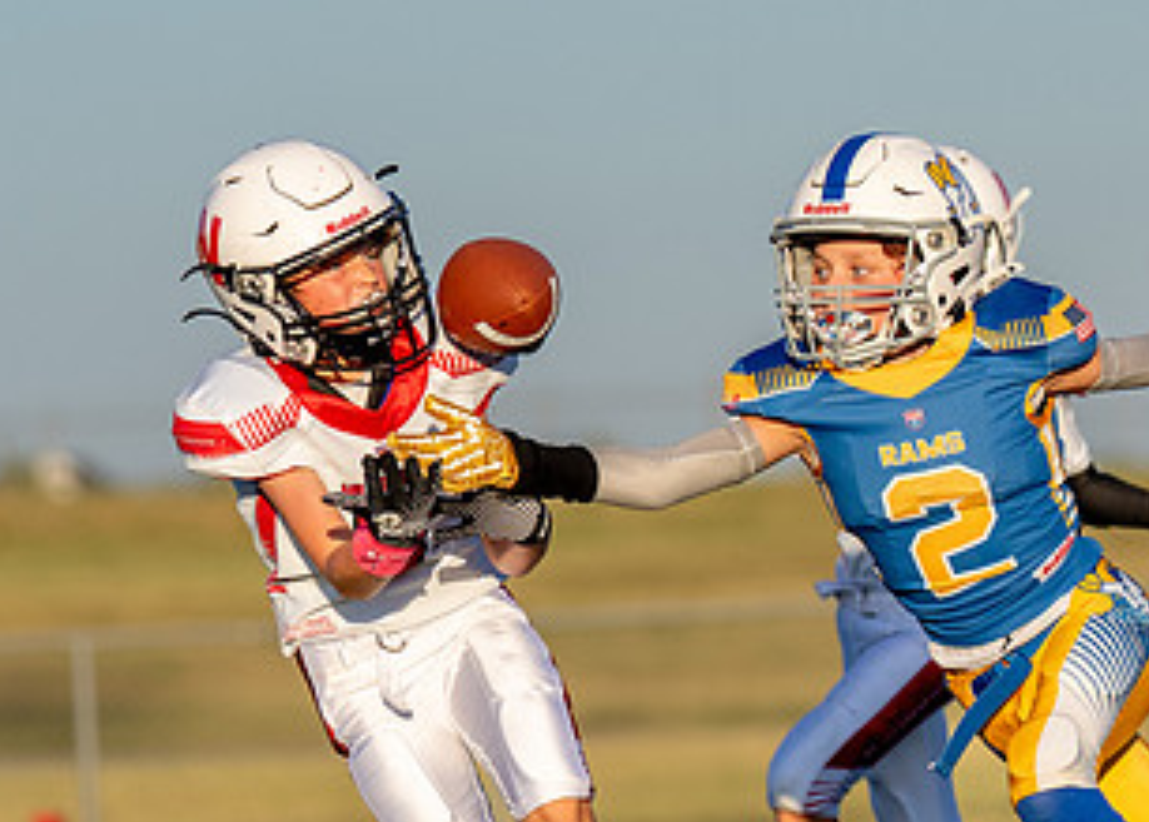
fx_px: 14466
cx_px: 1088
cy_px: 513
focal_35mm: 443
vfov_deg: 3.3
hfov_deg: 4.5
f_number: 2.8
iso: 250
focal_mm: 138
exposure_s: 1/4000
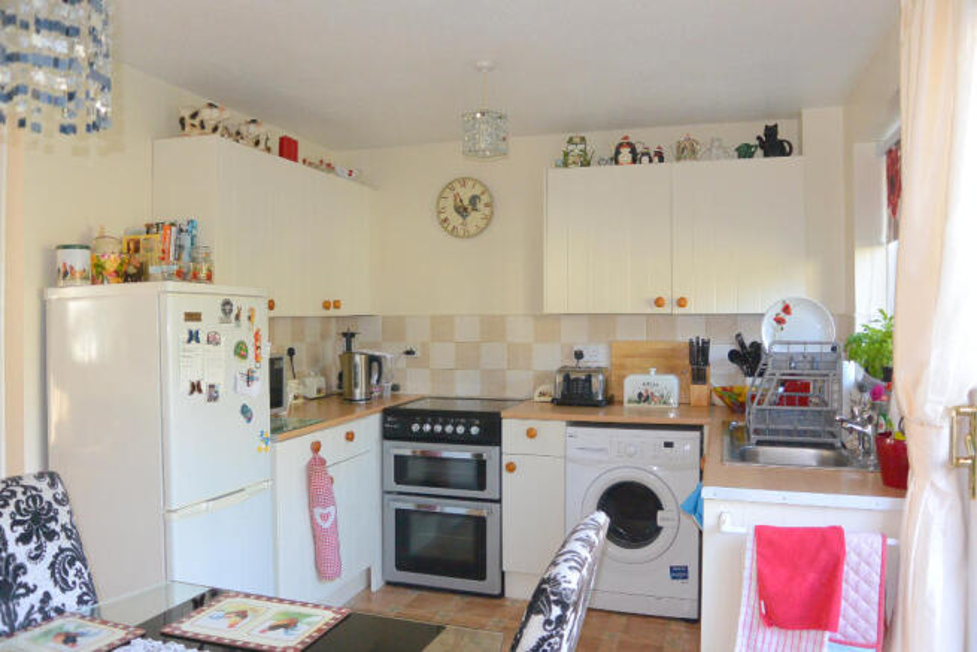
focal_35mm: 27
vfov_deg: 48.0
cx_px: 488
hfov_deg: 67.4
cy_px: 326
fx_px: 733
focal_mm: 10
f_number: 3.5
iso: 280
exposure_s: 1/60
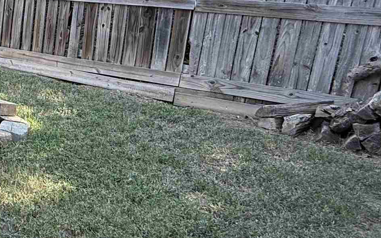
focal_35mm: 48
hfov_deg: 30.6
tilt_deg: -13.5
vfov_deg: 26.8
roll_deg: -2.6
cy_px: 90
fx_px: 498
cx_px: -140
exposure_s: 1/227
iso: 64
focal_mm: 2.22
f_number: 2.2
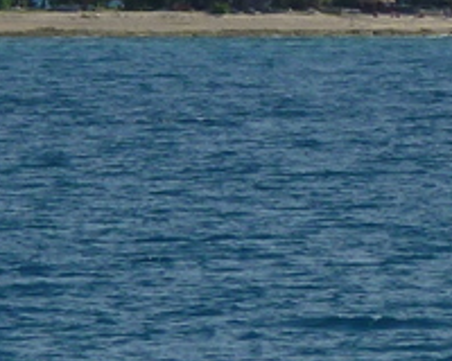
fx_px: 13230
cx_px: 246
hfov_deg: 2.0
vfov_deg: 1.6
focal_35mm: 989
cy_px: -74
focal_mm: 27.8
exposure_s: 1/640
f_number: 5.6
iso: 80
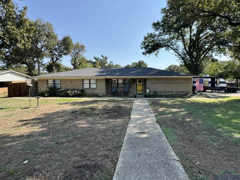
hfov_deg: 102.1
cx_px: 120
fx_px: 97
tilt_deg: -2.1
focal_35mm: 14
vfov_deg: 85.7
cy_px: 90
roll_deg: +0.2
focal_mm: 2.22
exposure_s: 1/1256
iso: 40
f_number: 2.2
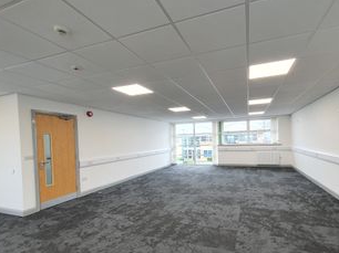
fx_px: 166
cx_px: 191
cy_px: 146
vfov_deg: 74.2
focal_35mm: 17
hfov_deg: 90.6
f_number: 2.2
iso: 80
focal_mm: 1.8
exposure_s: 1/50
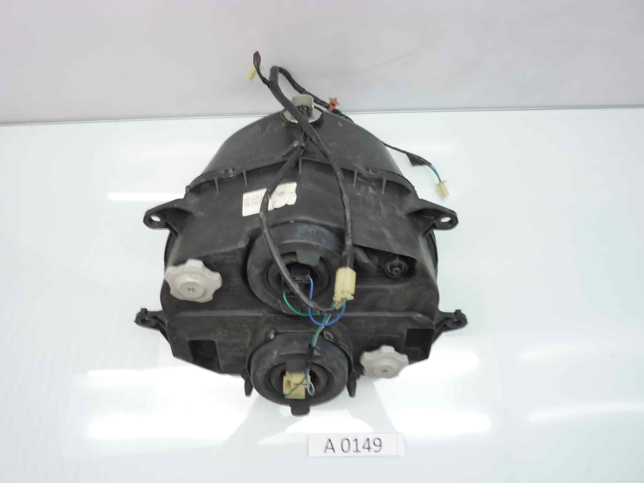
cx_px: 315
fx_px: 484
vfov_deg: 53.0
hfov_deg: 67.3
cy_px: 235
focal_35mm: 26
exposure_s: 1/13
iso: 125
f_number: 3.3
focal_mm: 4.1
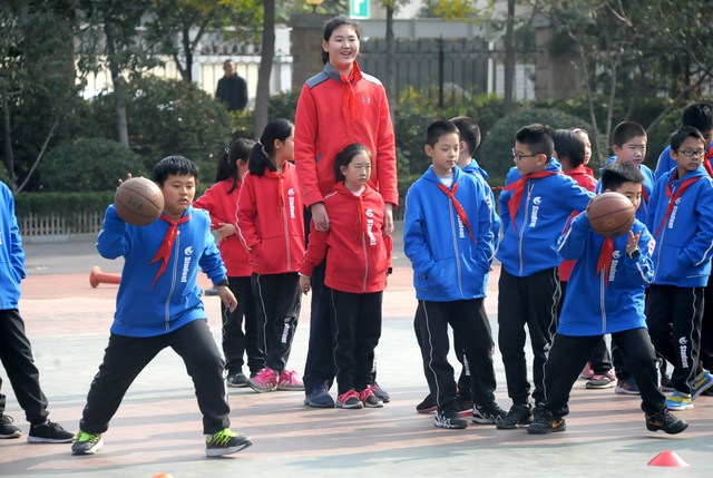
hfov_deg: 12.1
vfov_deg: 8.1
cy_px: 239
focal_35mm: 170
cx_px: 356
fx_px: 3372
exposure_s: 1/800
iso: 500
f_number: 5.6
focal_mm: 170
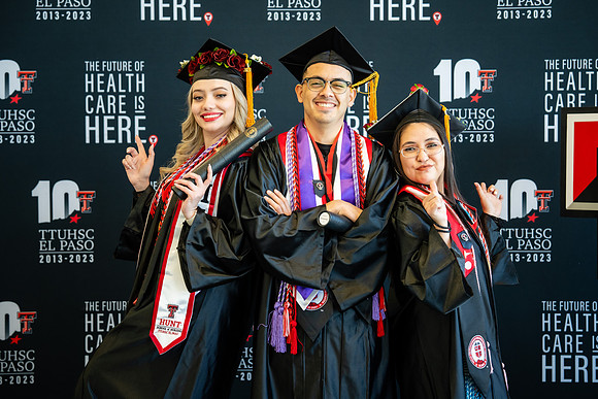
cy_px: 199
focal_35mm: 84
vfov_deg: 16.3
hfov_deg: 24.2
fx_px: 1393
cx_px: 316
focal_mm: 70
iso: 640
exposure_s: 1/125
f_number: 2.8
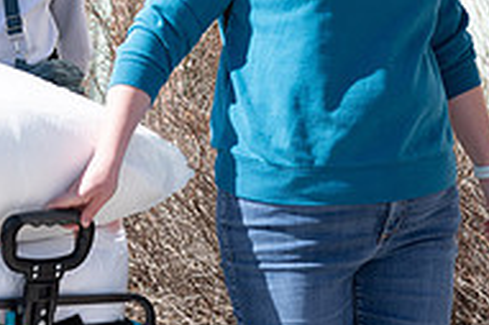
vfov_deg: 8.6
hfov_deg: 13.0
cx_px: 177
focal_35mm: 158
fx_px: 2144
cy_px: -24
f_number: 4
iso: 100
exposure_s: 1/2000
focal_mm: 52
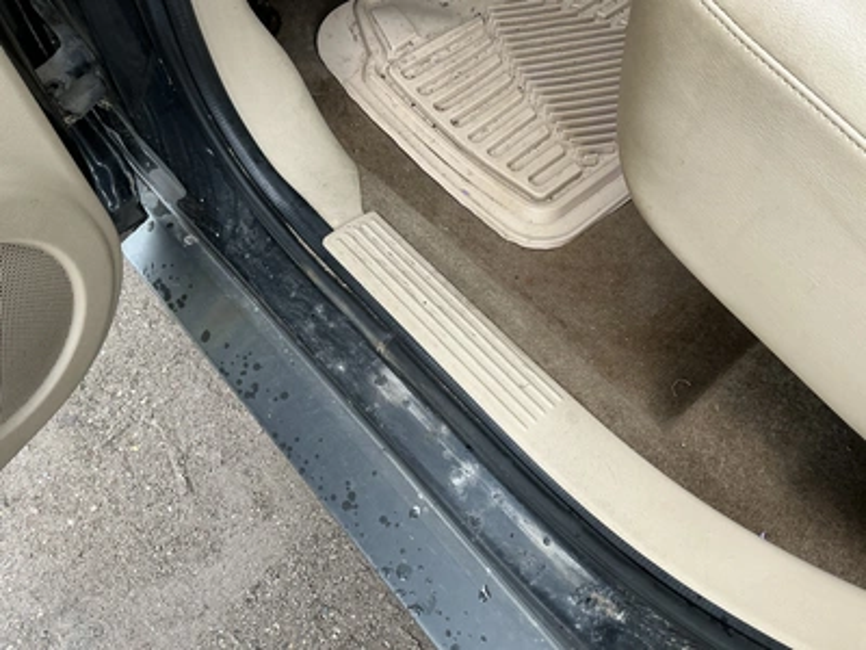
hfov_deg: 63.4
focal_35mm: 28
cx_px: 433
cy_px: 325
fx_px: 700
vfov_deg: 49.7
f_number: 1.8
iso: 20
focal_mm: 3
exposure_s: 1/122
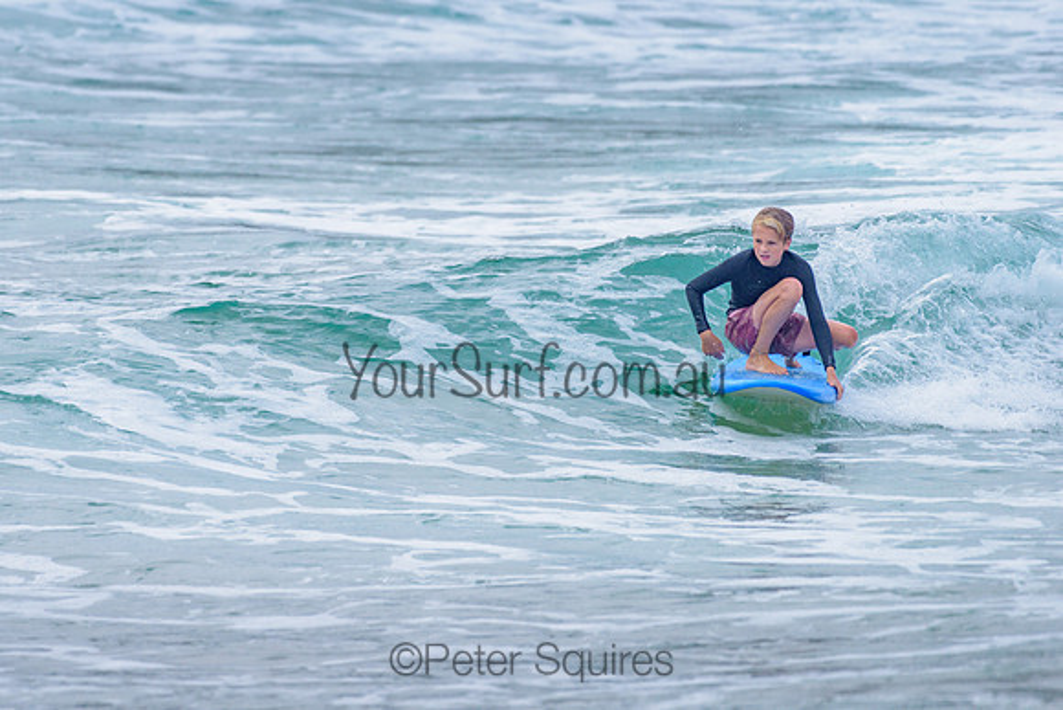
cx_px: 412
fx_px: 18098
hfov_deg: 3.4
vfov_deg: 2.2
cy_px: 275
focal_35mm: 613
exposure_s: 1/2000
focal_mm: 500
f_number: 5.6
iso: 320
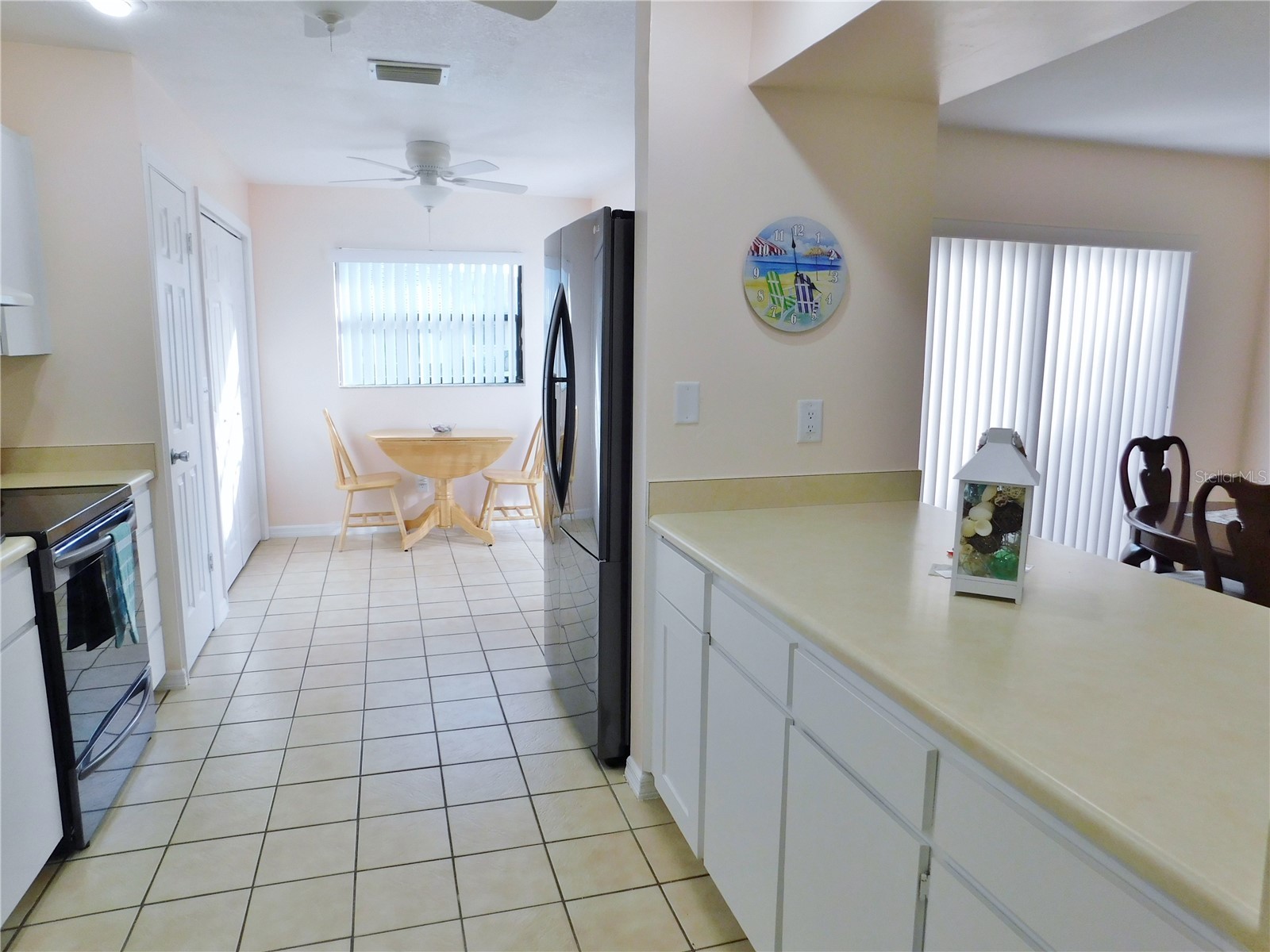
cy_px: 476
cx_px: 635
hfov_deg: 73.9
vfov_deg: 58.9
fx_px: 844
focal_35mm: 23
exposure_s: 1/80
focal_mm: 4
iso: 125
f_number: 3
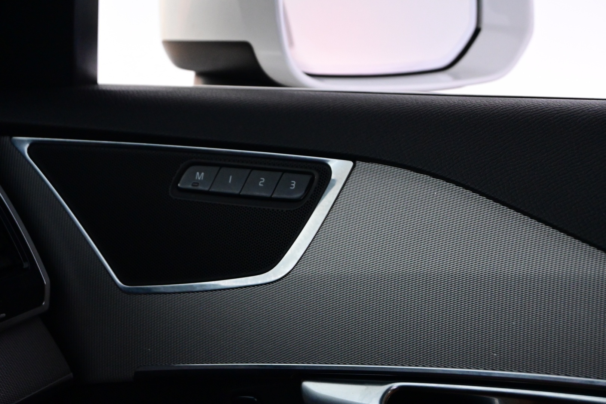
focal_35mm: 64
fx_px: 1086
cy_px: 202
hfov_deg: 31.2
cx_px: 303
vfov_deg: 21.1
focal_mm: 43
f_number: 6
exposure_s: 1/60
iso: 4000
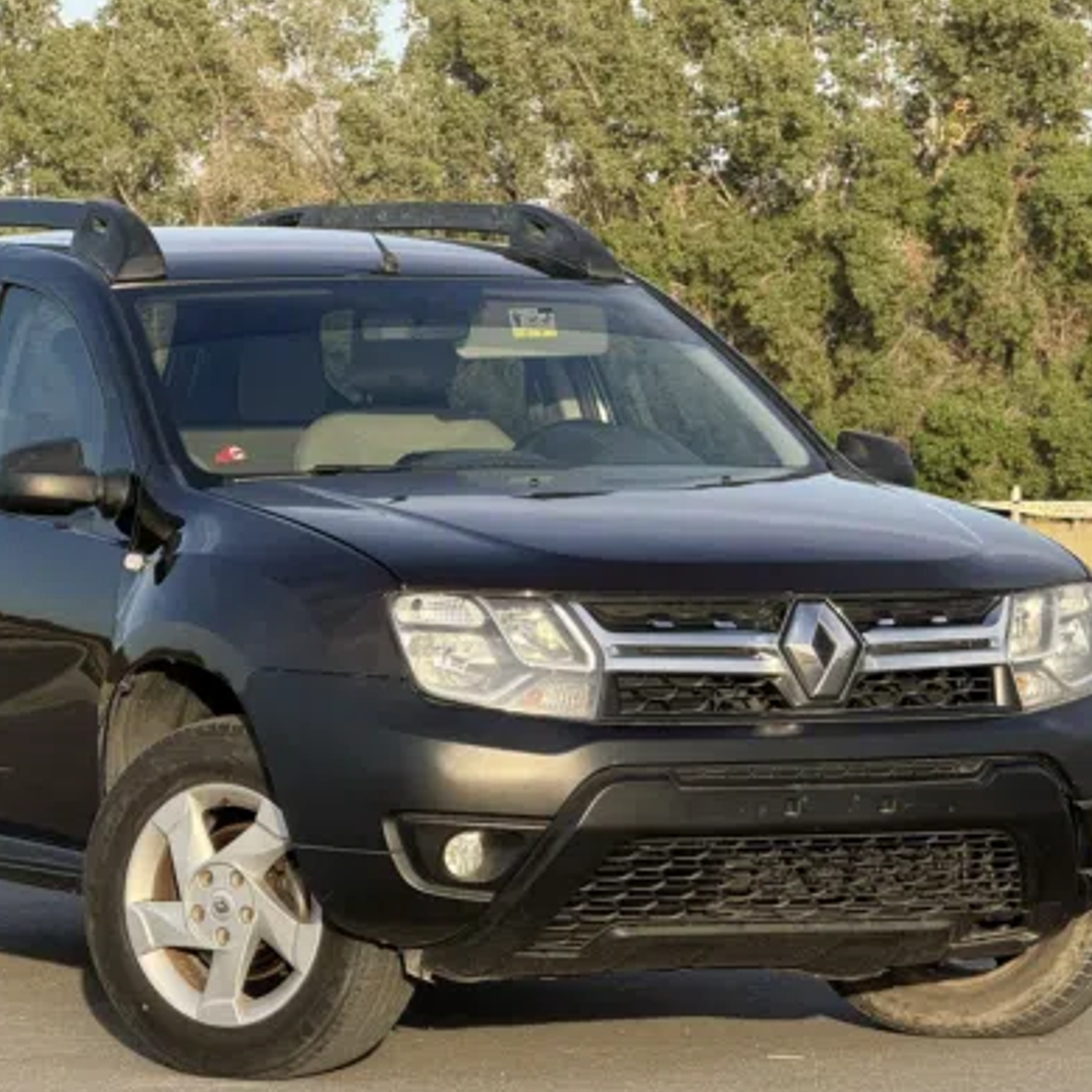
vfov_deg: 10.0
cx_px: 344
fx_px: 6210
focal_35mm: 174
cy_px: 588
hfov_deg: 10.0
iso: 64
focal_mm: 15.66
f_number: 2.8
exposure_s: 1/470
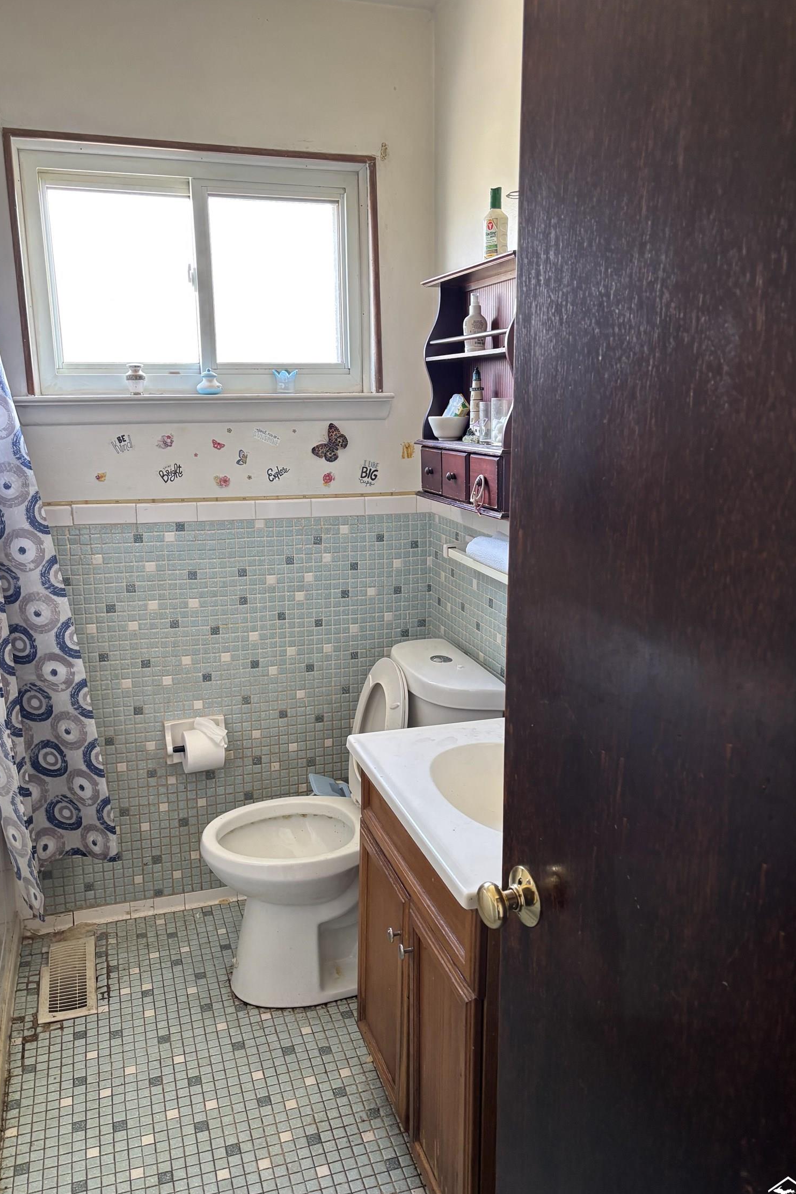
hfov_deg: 46.4
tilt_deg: -13.2
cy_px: 606
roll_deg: -0.9
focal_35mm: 28
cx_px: 406
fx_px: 929
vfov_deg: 65.5
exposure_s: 1/60
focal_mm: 5.96
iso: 160
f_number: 1.6
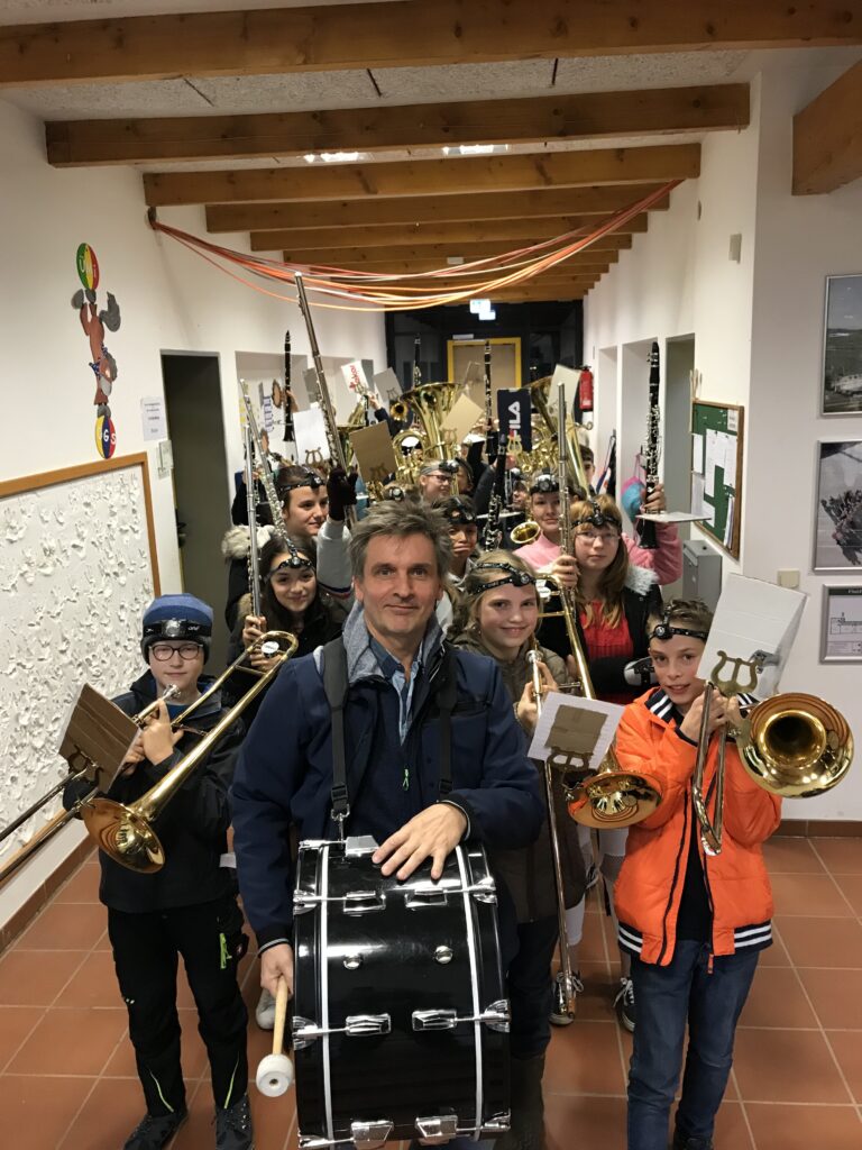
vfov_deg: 63.4
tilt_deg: -10.8
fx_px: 930
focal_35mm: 28
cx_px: 431
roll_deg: +0.4
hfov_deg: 49.7
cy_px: 575
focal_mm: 3.99
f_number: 1.8
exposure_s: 1/17
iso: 80
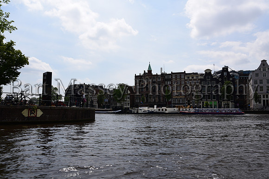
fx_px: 209
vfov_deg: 46.4
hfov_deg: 65.5
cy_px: 90
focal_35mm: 28
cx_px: 134
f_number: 11
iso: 64
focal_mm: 28
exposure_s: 1/160
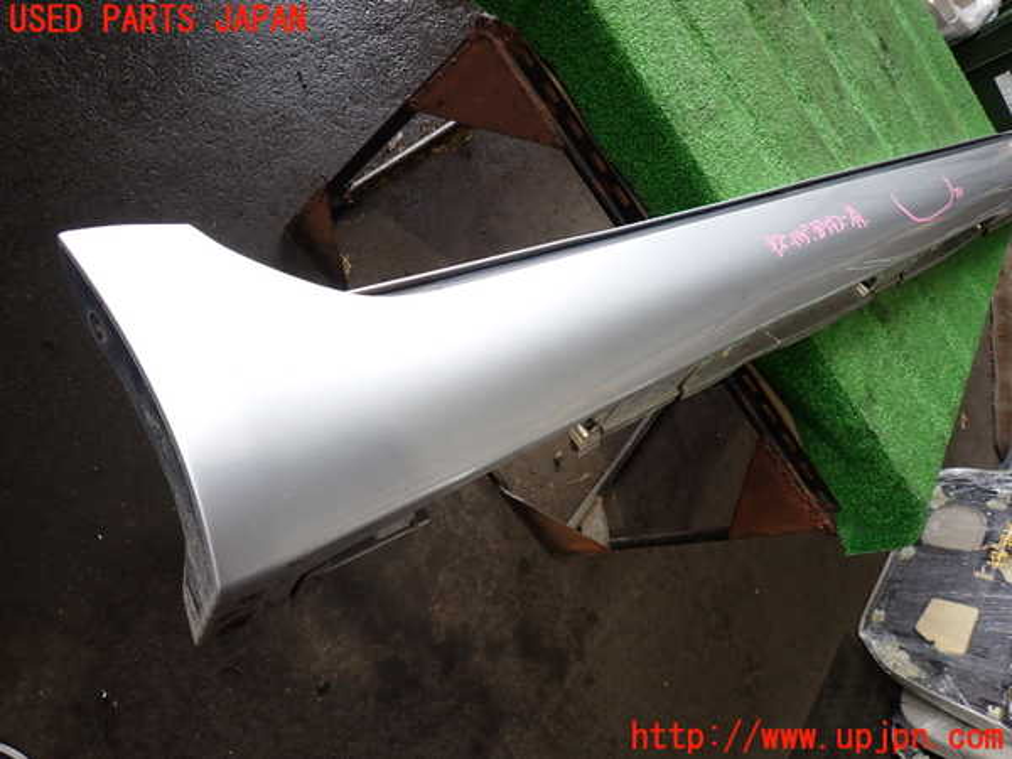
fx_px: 731
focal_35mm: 25
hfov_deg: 69.4
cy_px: 380
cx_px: 506
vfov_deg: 54.9
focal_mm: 4.5
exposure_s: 1/60
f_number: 2
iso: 160
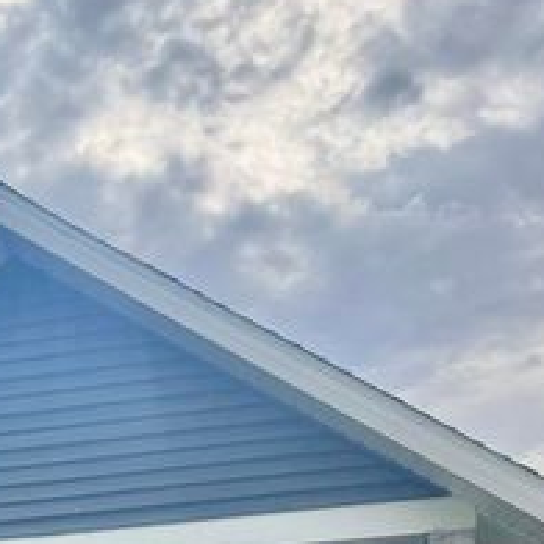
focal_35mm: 72
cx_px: -97
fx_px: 1280
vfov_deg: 20.2
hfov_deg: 22.3
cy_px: 842
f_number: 1.78
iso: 100
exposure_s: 1/3145
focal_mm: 6.76
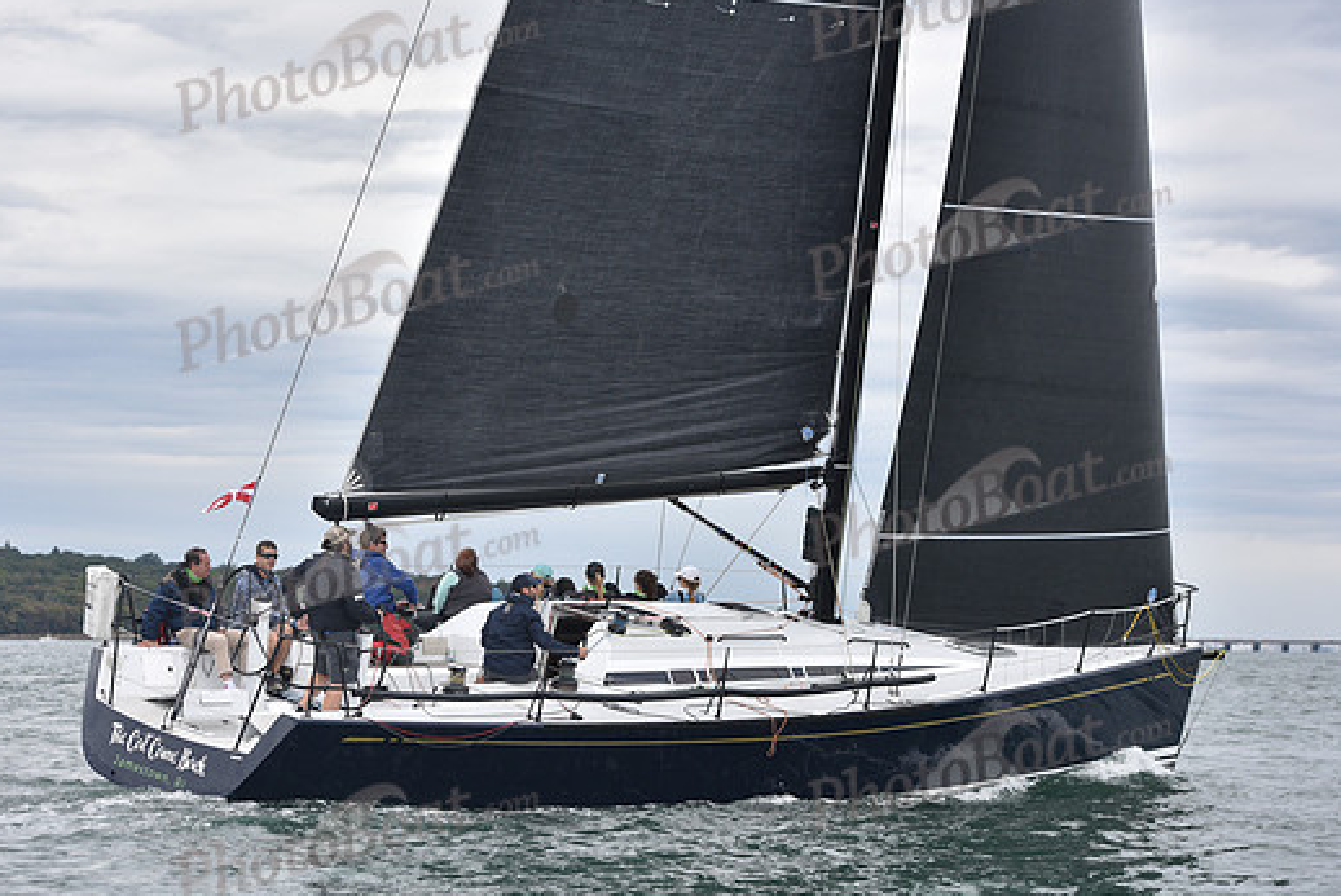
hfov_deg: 18.3
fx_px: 4174
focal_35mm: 112
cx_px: 676
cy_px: 403
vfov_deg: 12.2
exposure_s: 1/1000
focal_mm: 100
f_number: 5
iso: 400
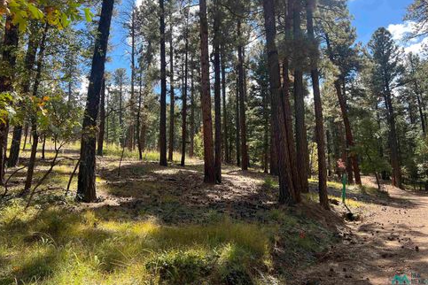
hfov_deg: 65.5
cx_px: 216
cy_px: 121
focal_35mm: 28
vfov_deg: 46.3
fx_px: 333
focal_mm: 5.7
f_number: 1.5
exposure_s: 1/982
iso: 50
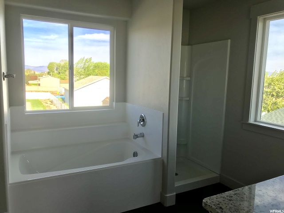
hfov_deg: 63.4
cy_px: 106
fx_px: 230
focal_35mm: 28
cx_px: 142
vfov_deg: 49.7
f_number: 1.8
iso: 20
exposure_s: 1/507
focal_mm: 3.99
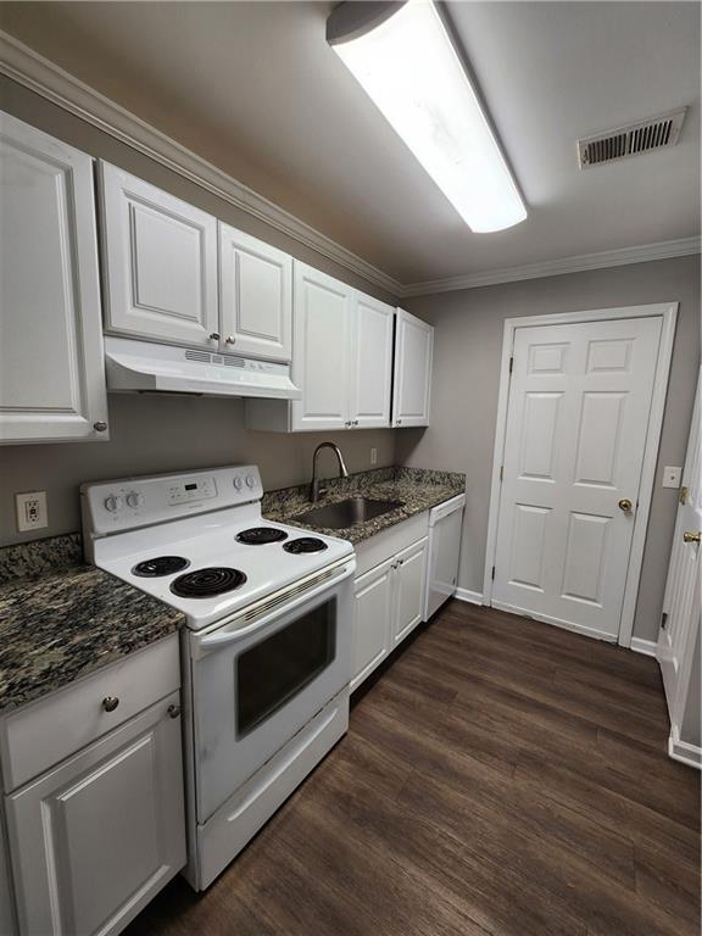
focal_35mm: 13
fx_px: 352
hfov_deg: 89.9
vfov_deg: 106.2
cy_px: 468
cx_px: 351
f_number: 2.2
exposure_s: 1/60
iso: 50
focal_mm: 2.2
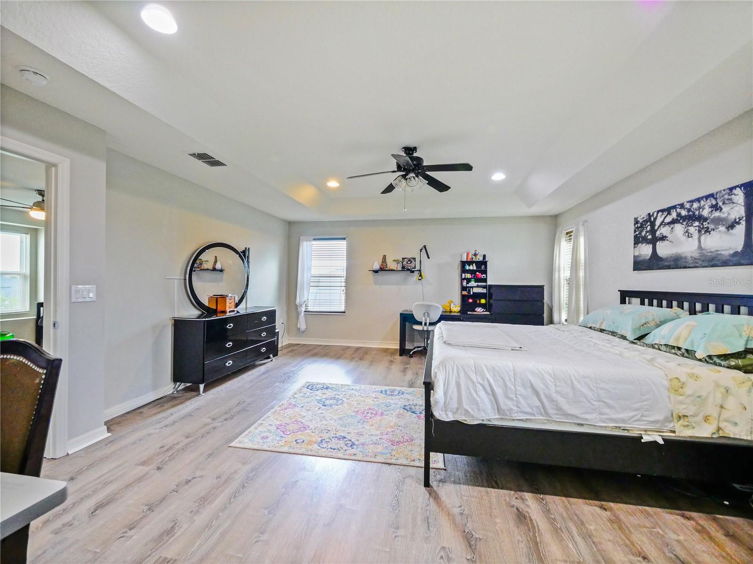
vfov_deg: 85.6
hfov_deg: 102.1
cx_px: 376
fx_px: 304
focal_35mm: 14
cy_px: 282
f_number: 4
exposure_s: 1/50
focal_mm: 7
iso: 3200
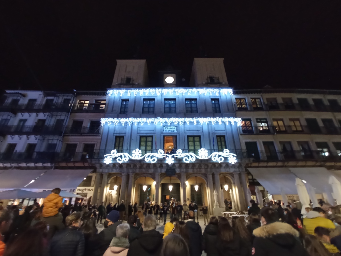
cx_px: 170
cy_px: 128
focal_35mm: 15
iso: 1169
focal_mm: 1.65
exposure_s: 1/20
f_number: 2.2
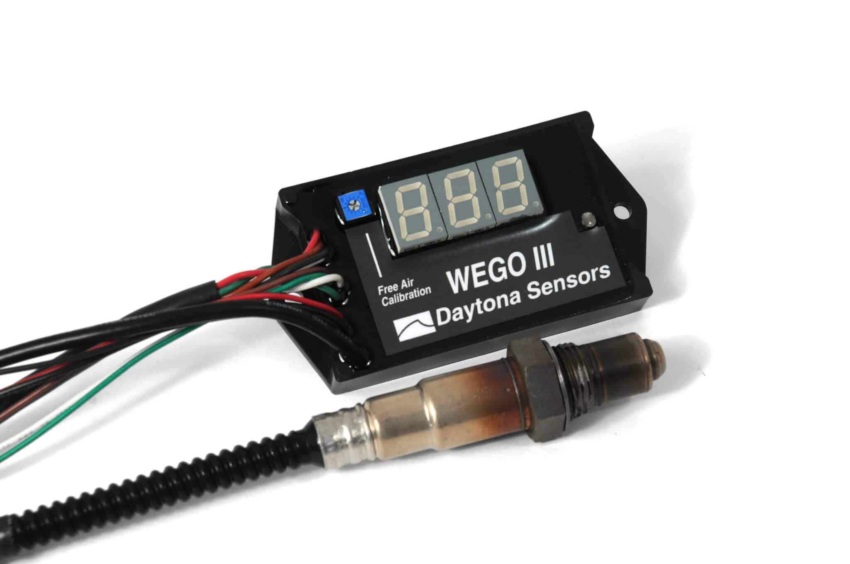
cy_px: 282
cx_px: 425
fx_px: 2299
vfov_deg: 14.0
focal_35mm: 98
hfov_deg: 20.9
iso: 200
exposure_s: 1/60
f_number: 13
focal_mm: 65
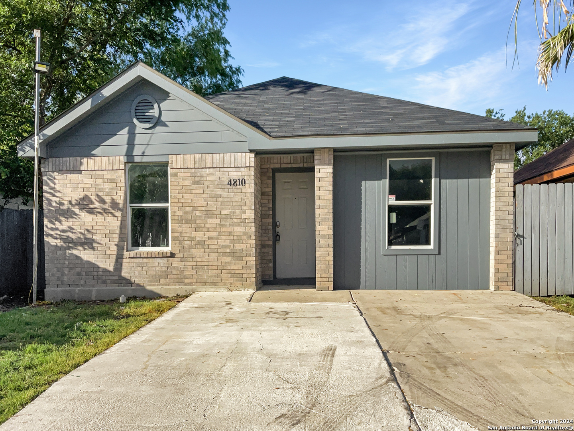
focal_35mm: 29
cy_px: 216
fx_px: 481
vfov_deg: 48.2
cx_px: 287
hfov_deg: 61.7
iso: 16
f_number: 1.8
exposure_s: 1/2427
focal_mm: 3
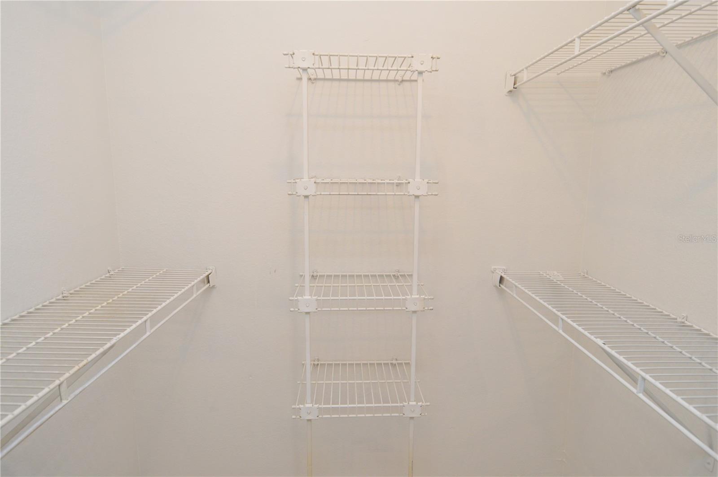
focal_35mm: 18
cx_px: 359
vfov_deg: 67.3
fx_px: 359
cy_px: 238
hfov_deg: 90.1
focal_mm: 12
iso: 400
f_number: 4
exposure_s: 1/60
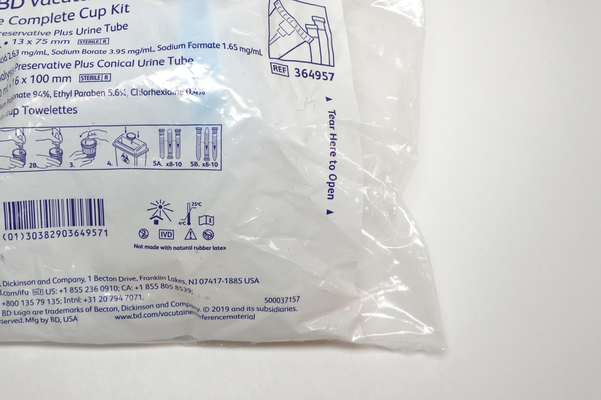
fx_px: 896
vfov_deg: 25.0
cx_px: 192
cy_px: 145
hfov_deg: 36.6
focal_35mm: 54
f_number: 5.6
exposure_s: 1/125
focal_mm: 25
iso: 400
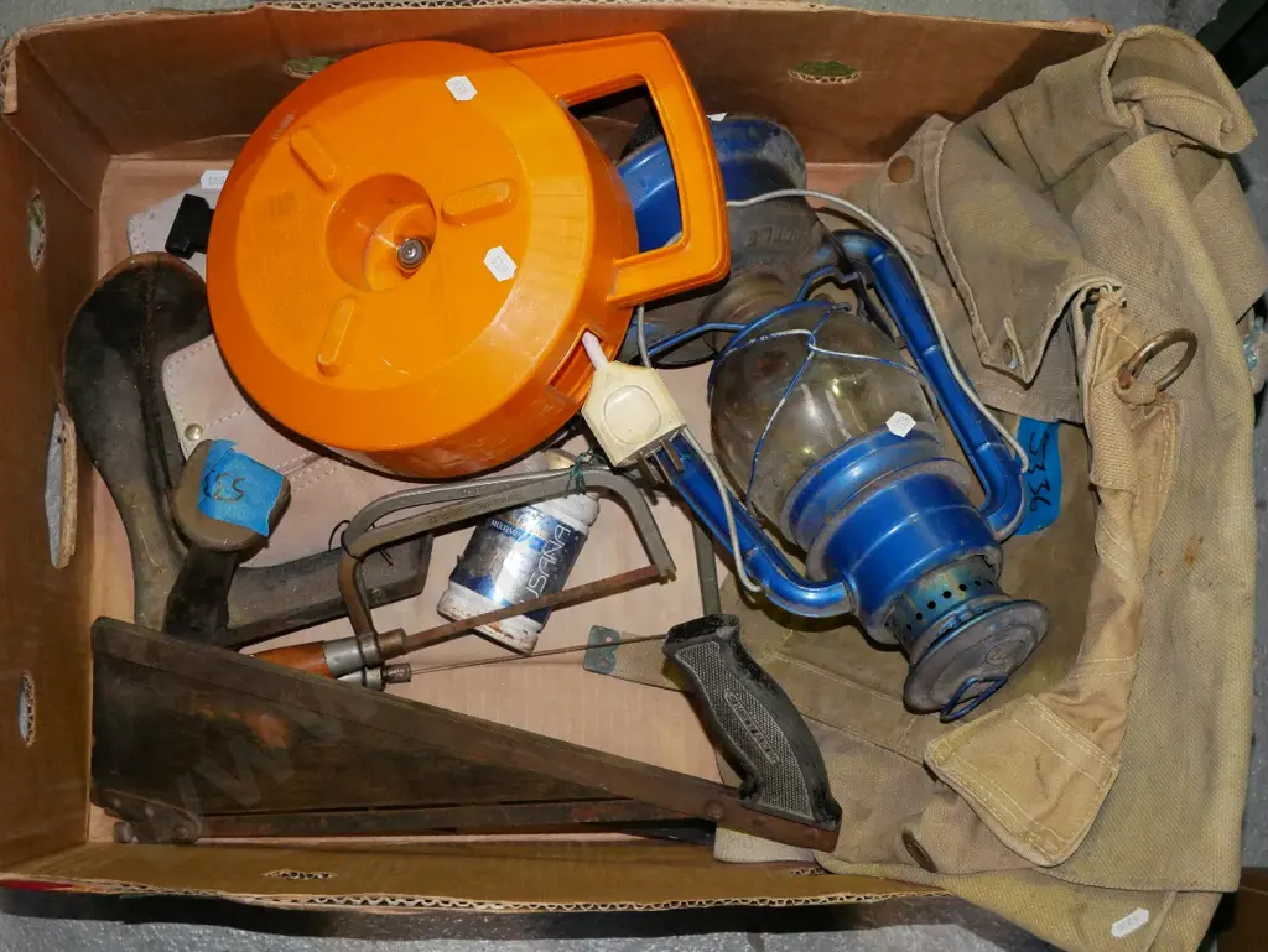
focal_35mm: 56
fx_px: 2052
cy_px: 476
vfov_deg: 26.1
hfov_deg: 34.3
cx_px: 634
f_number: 5.6
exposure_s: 1/125
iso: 3200
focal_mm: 28
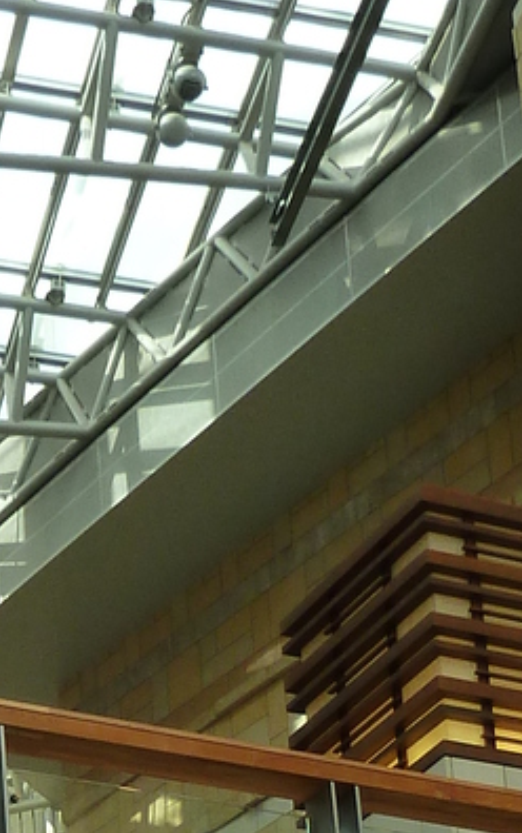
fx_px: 2432
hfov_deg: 12.1
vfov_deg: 17.2
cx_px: 19
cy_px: 1313
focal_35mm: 107
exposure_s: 1/50
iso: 125
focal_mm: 4.1
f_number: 3.3
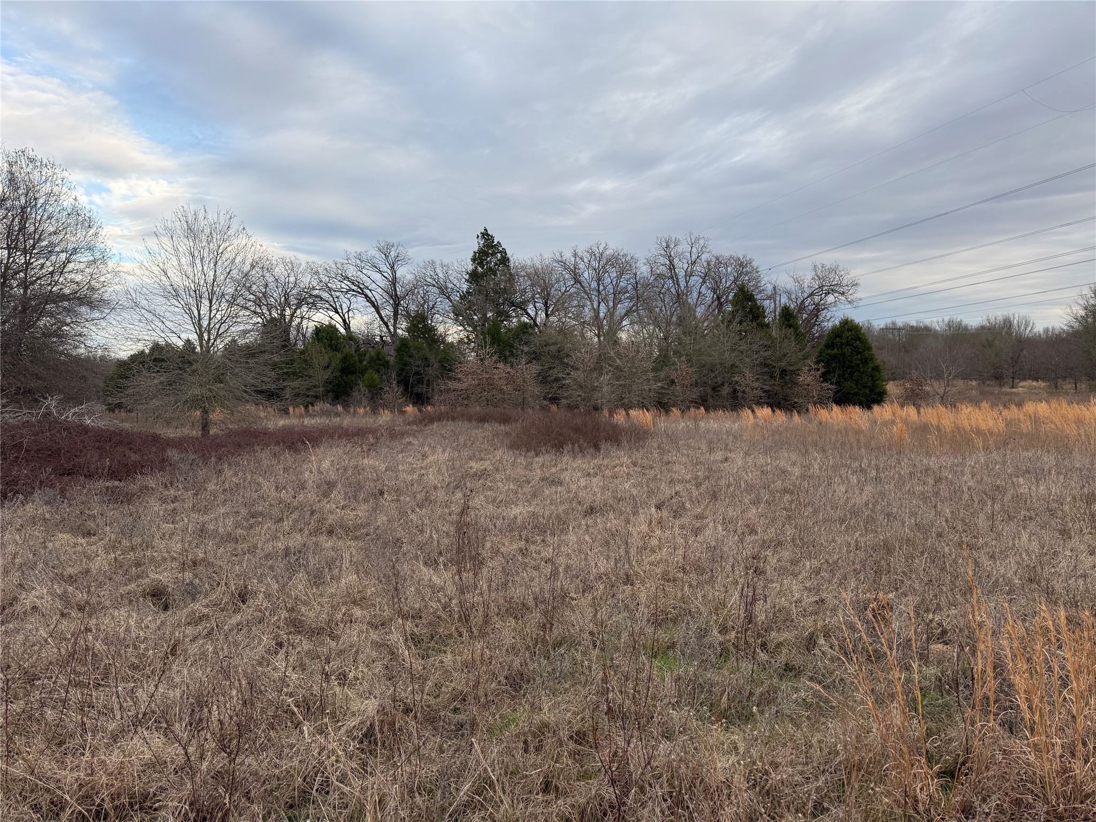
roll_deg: +0.6
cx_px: 548
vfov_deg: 56.8
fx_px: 760
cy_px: 411
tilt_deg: -1.6
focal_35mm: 24
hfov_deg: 71.6
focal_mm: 6.76
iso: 100
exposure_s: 1/955
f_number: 1.78
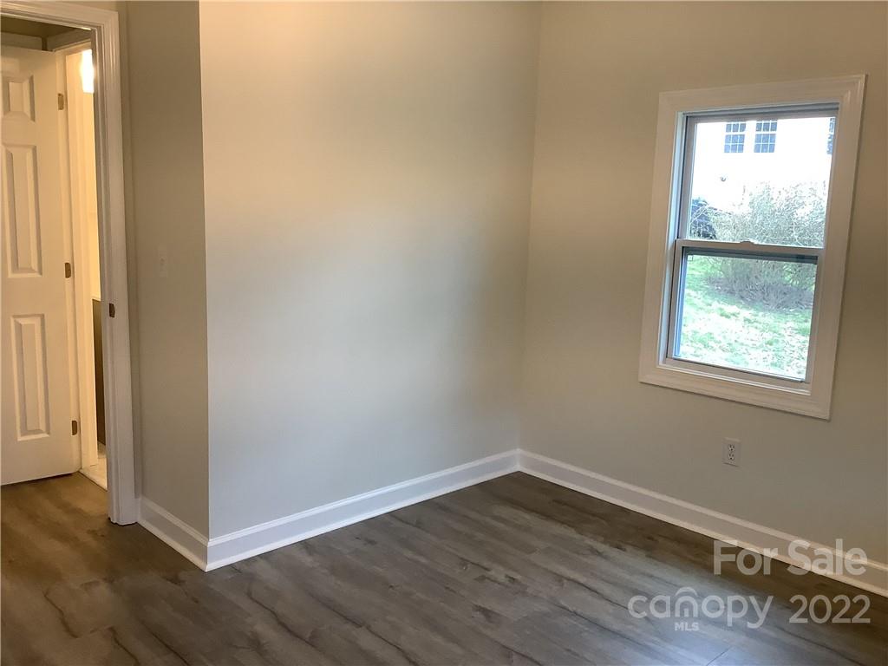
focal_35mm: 31
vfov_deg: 45.4
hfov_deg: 58.4
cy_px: 333
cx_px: 444
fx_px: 795
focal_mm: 3.3
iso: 80
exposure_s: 1/50
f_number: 2.4
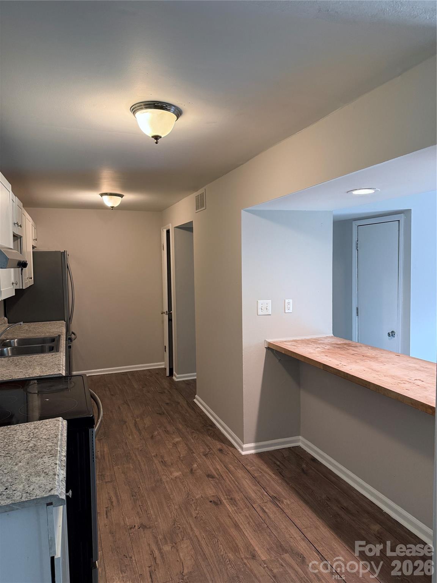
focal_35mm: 24
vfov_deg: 71.6
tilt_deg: -3.2
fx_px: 404
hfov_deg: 56.8
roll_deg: +0.8
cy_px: 292
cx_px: 218
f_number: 1.78
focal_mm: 6.76
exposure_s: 1/60
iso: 250
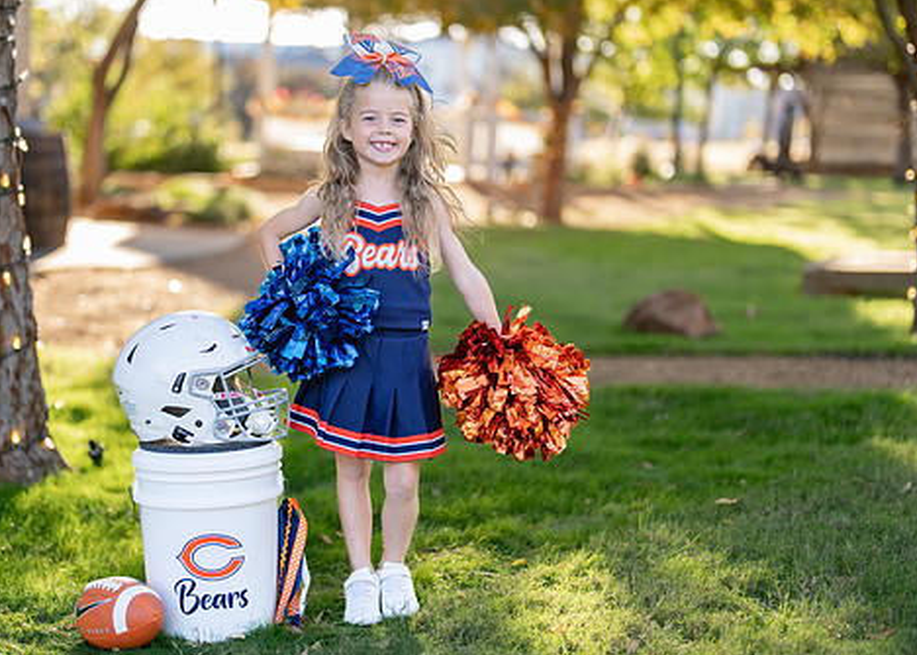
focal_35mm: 67
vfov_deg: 21.2
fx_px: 1744
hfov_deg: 29.4
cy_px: 277
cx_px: 374
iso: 100
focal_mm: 50
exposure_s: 1/640
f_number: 1.2
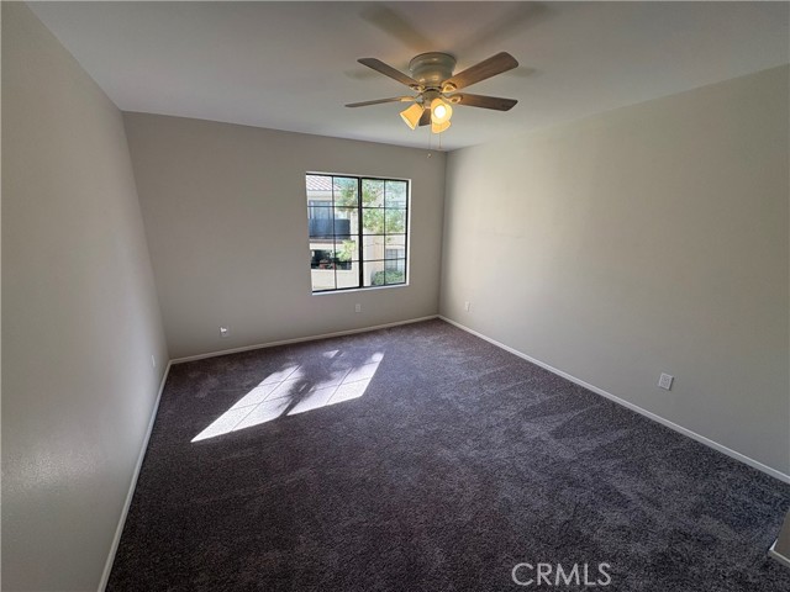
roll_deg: -0.7
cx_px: 395
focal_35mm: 14
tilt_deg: -14.6
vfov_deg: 85.7
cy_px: 296
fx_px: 320
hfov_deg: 102.1
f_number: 2.2
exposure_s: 1/195
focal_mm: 2.22
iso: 50
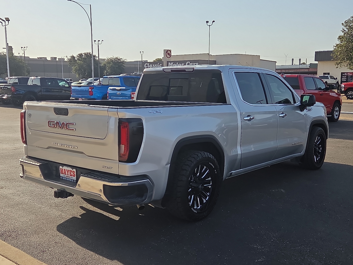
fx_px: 398
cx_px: 176
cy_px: 132
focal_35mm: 39
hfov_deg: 47.9
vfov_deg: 36.8
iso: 25
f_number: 1.8
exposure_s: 1/2500
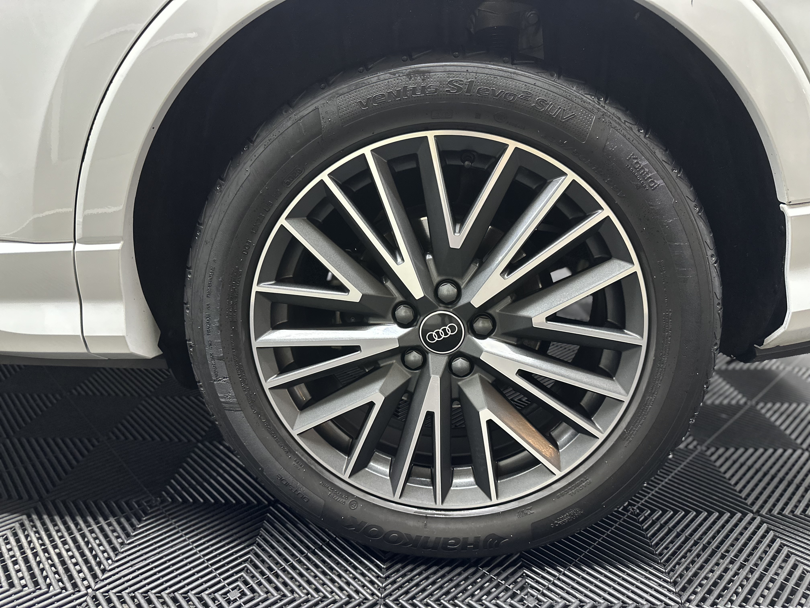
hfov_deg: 71.6
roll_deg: +0.7
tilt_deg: -17.0
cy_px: 304
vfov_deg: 56.8
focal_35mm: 24
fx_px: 562
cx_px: 405
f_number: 1.78
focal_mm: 6.86
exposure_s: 1/50
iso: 640
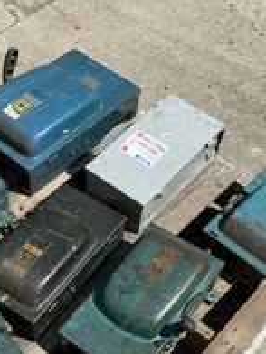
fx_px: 543
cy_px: 258
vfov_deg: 35.5
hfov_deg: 27.2
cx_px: 74
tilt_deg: -55.2
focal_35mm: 53
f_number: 1.8
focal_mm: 4.25
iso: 32
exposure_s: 1/2967
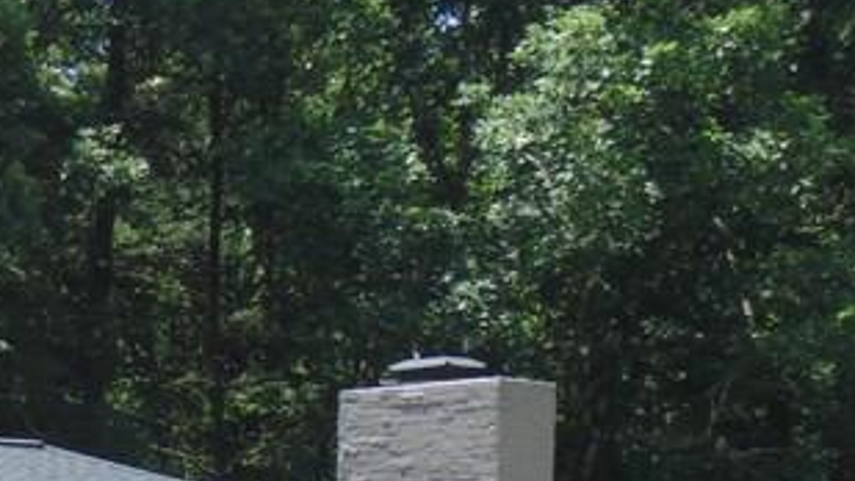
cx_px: -374
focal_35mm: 148
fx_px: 3356
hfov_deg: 13.8
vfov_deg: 7.9
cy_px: 846
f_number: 3.6
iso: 80
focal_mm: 7.4
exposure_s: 1/320
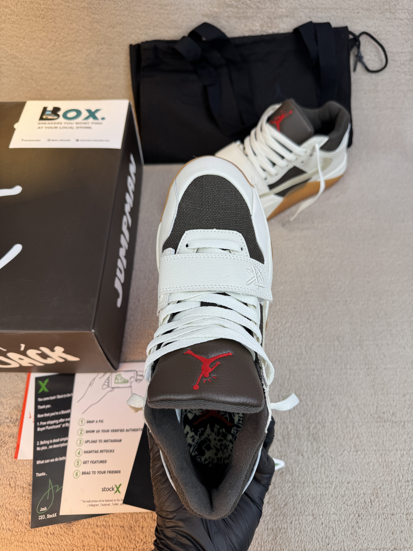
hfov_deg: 56.8
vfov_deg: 71.6
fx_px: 382
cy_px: 276
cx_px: 206
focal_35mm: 24
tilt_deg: -58.6
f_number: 1.78
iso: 80
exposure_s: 1/664
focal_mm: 6.76
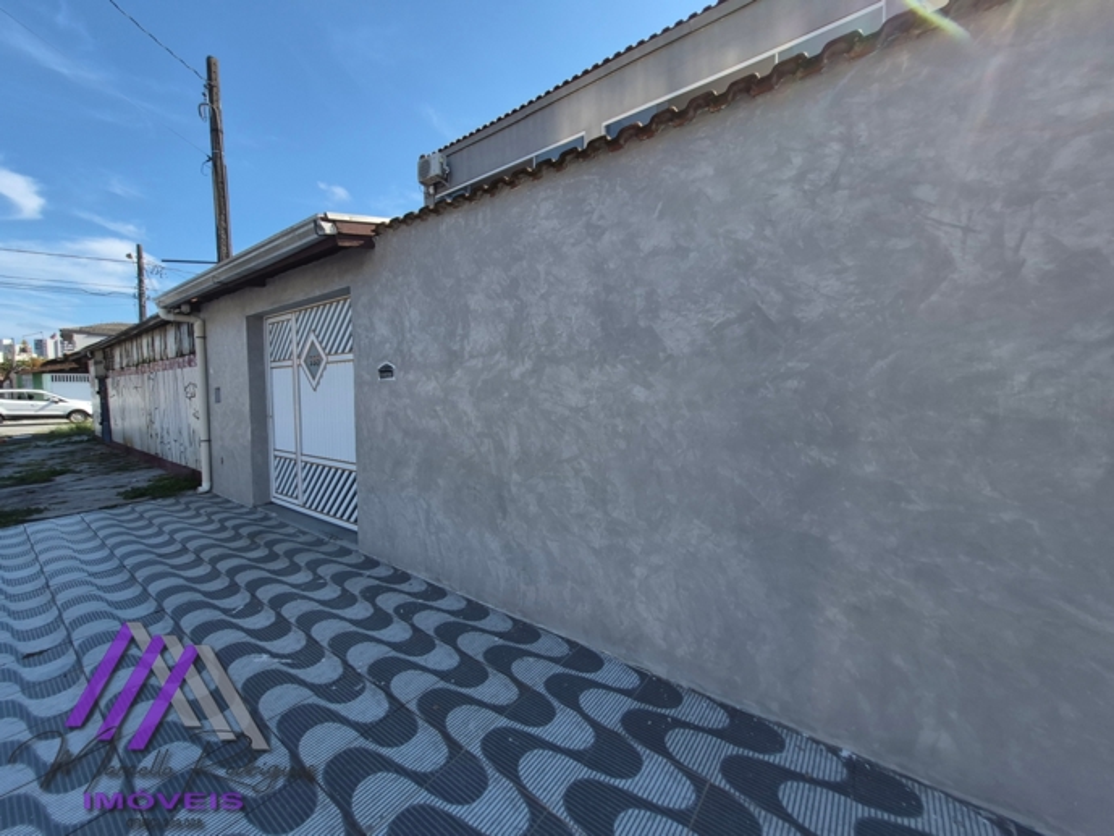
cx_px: 557
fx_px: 418
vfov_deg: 89.9
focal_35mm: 13
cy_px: 418
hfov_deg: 106.2
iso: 40
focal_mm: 1.74
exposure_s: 1/1188
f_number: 2.2
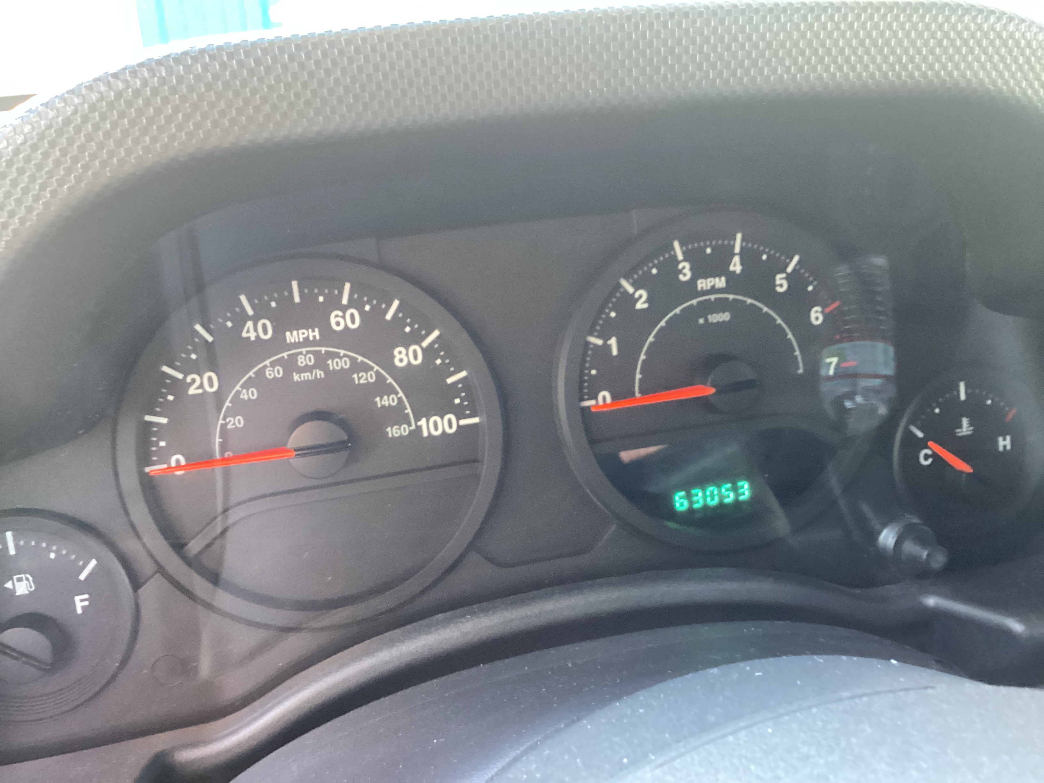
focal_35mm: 31
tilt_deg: -20.5
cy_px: 392
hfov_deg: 58.4
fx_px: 935
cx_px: 522
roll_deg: +3.3
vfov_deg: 45.4
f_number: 2.4
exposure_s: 1/30
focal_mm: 3.3
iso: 400
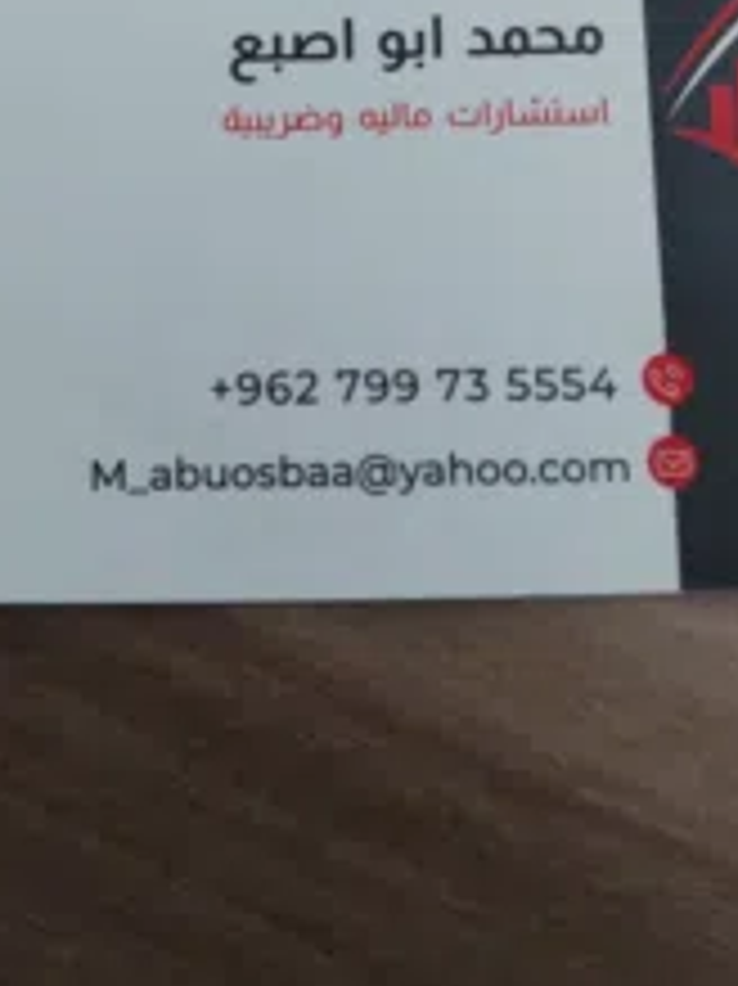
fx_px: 1195
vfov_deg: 42.0
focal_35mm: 42
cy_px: 140
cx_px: 306
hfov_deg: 34.2
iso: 200
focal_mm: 5.06
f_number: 1.8
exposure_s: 1/100
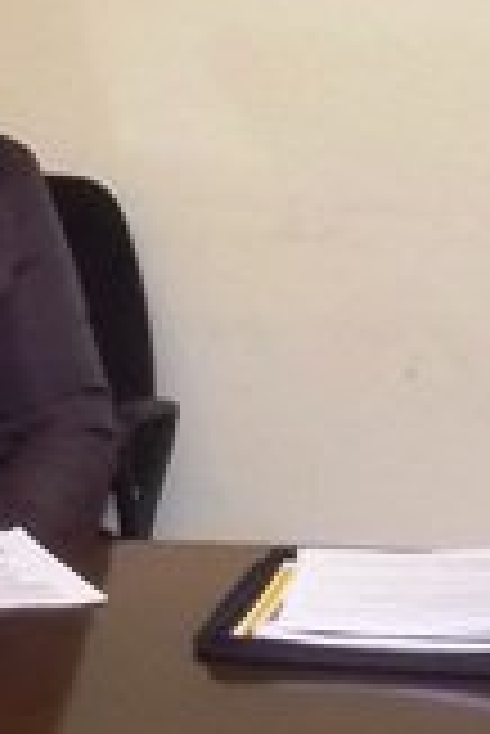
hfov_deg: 11.6
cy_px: -77
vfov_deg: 16.8
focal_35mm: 118
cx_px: 34
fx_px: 2404
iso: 320
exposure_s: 1/40
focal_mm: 4.1
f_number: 3.3
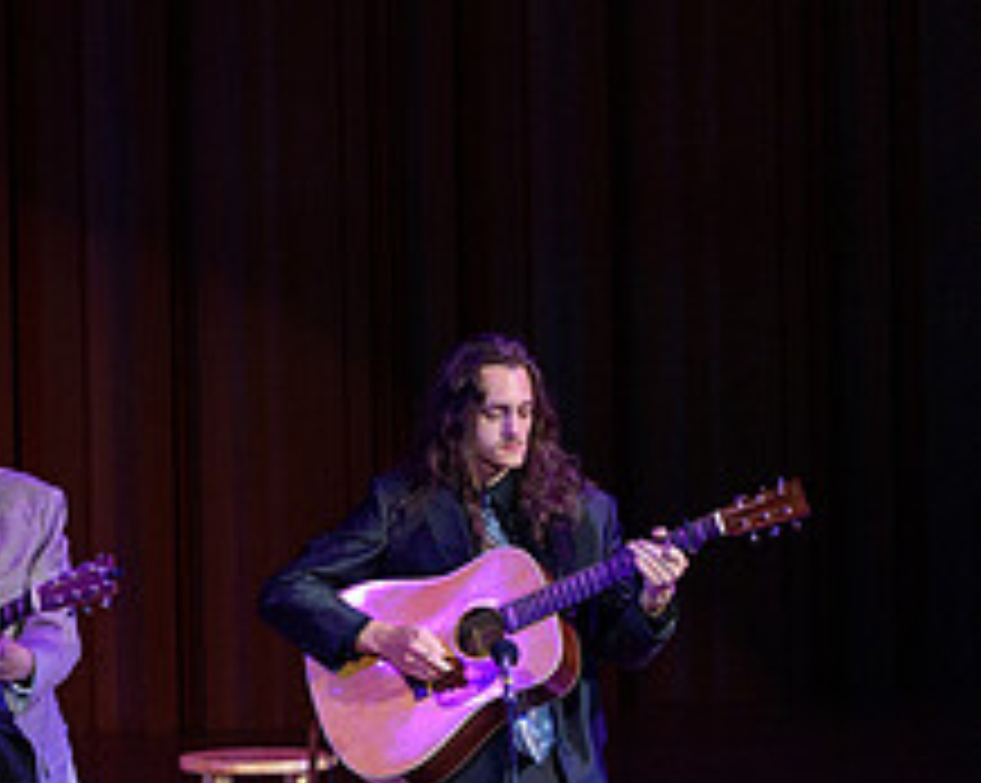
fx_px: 10994
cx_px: -315
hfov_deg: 5.1
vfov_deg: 4.1
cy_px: 583
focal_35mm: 379
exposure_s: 1/500
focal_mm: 150
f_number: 5
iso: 2500
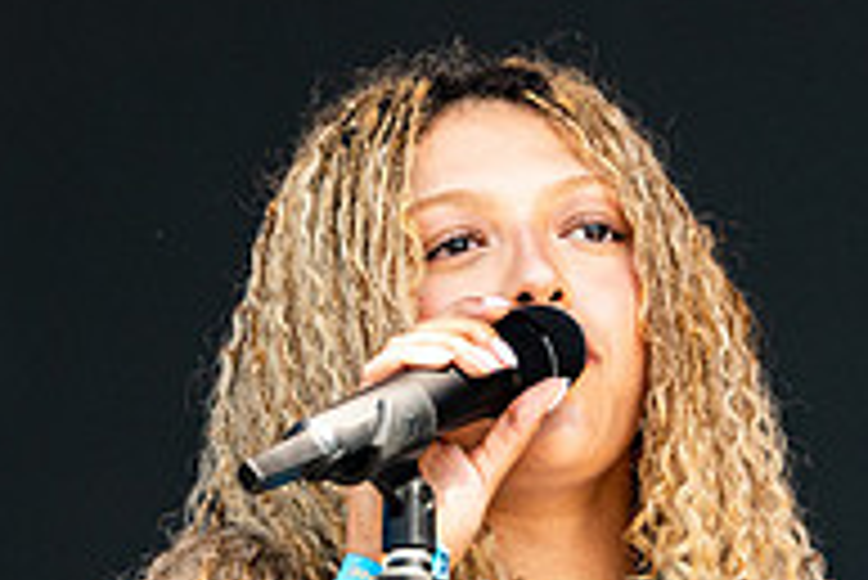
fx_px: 16166
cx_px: 490
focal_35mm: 670
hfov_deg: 3.1
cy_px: 515
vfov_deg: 2.1
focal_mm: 185
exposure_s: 1/1000
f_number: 4.5
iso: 400
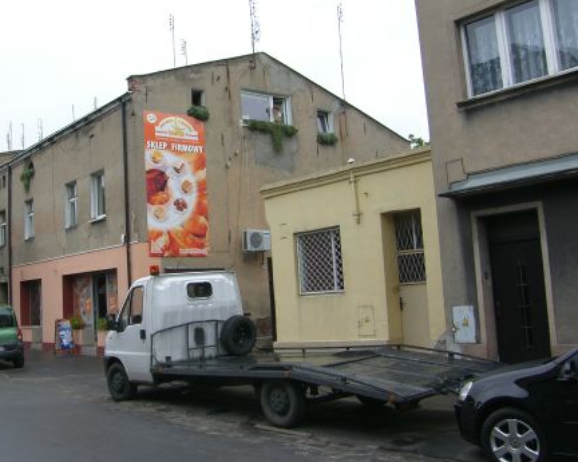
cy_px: 213
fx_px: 650
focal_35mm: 38
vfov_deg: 39.1
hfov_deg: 47.0
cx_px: 179
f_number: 5.6
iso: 50
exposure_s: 1/200
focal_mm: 7.4
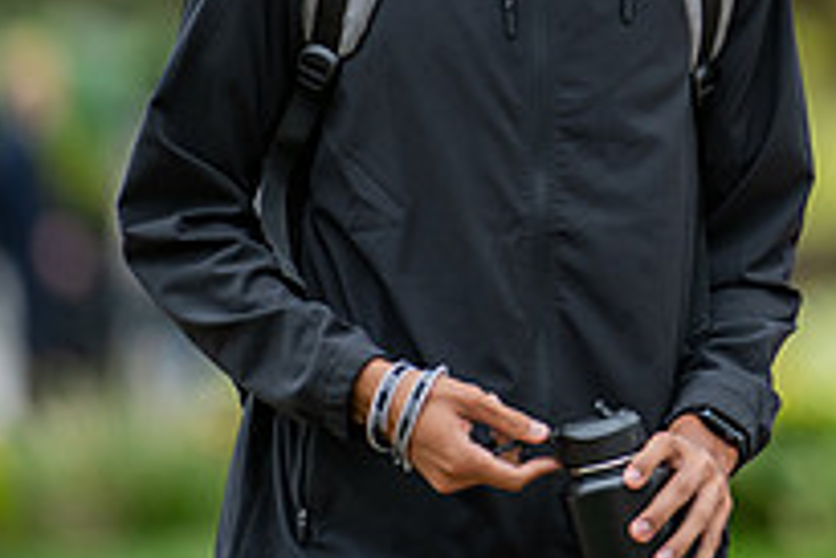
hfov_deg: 2.4
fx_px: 19729
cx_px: 1150
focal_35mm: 849
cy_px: -210
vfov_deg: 1.6
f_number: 3.5
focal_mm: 300
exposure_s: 1/400
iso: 250
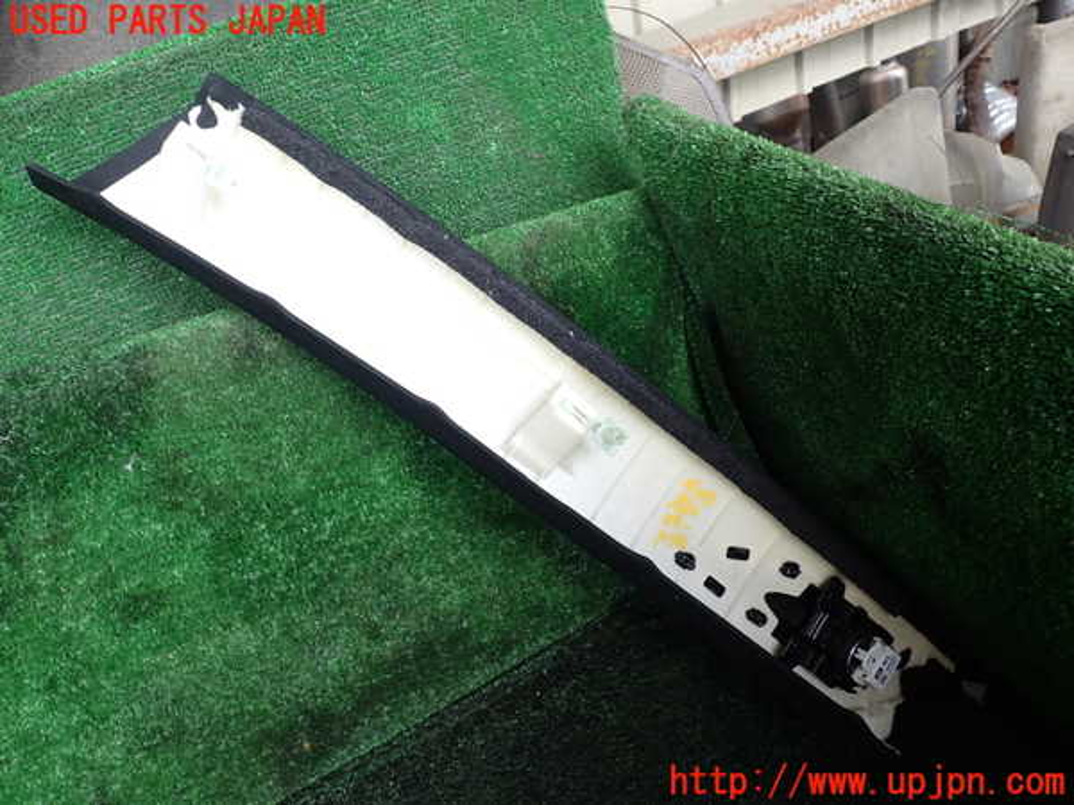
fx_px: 931
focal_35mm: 30
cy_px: 402
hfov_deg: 60.0
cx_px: 537
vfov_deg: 46.8
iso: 100
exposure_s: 1/100
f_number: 3.2
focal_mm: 5.4
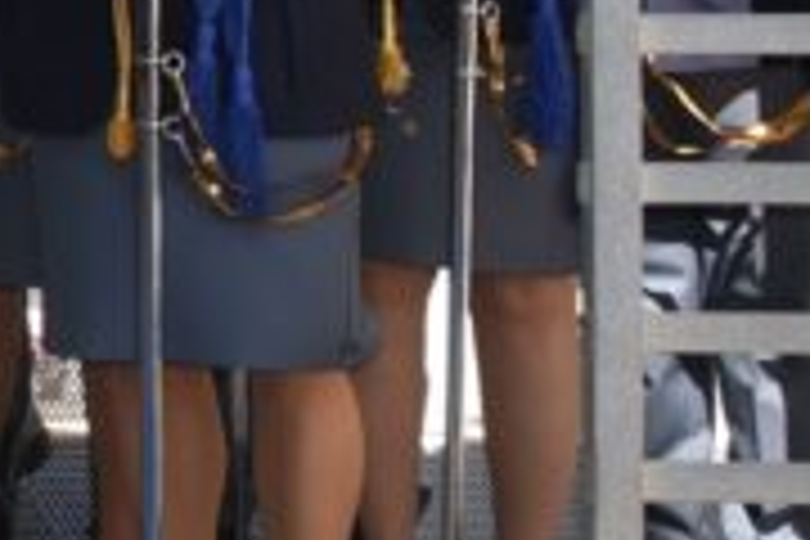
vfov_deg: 8.3
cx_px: -1008
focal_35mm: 159
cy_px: -405
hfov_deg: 11.2
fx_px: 3577
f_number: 16
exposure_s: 1/200
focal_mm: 28
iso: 800
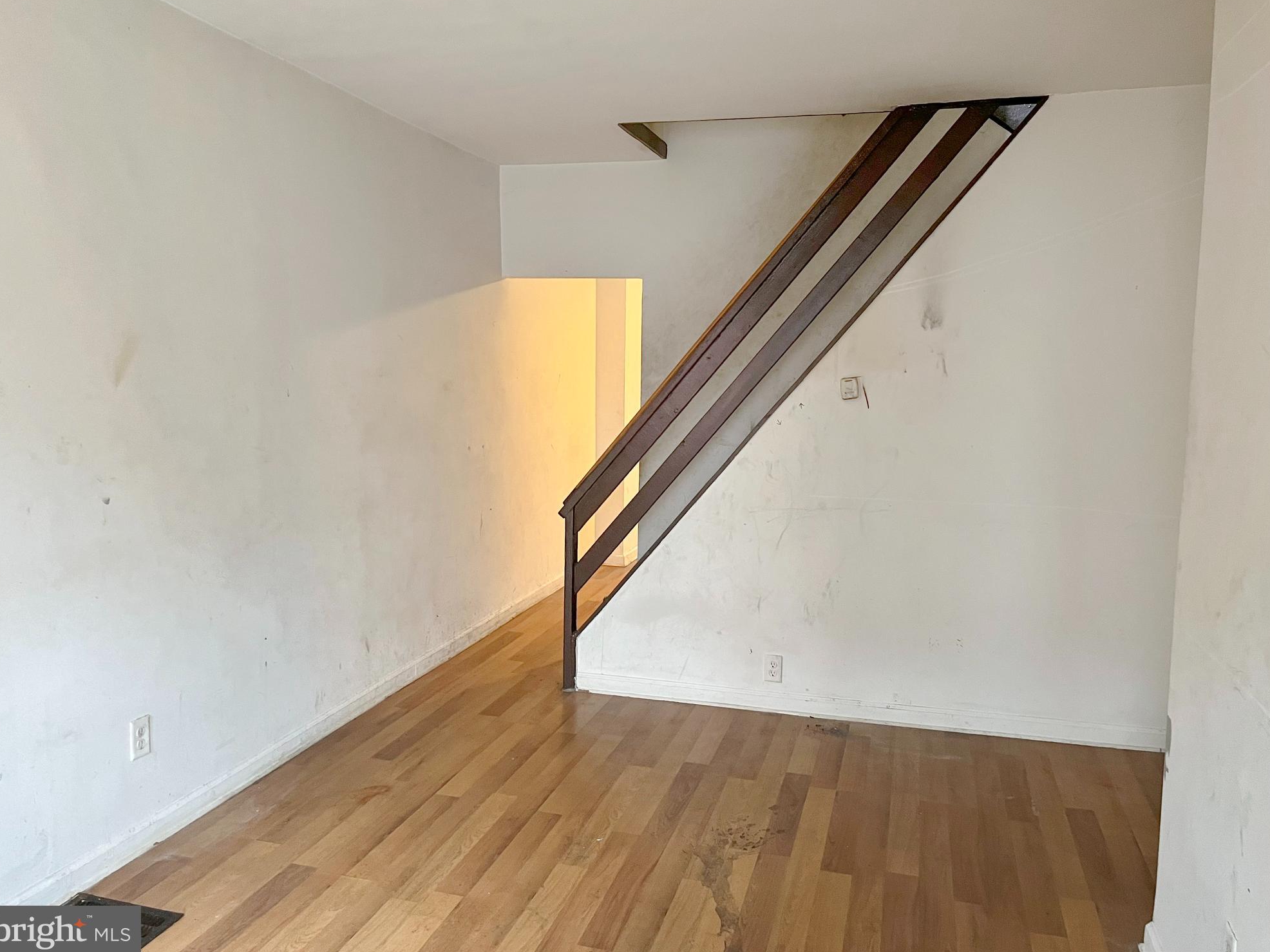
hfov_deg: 65.3
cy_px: 464
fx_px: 991
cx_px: 640
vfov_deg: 51.3
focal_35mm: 27
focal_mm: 5.1
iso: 400
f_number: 1.6
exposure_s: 1/40
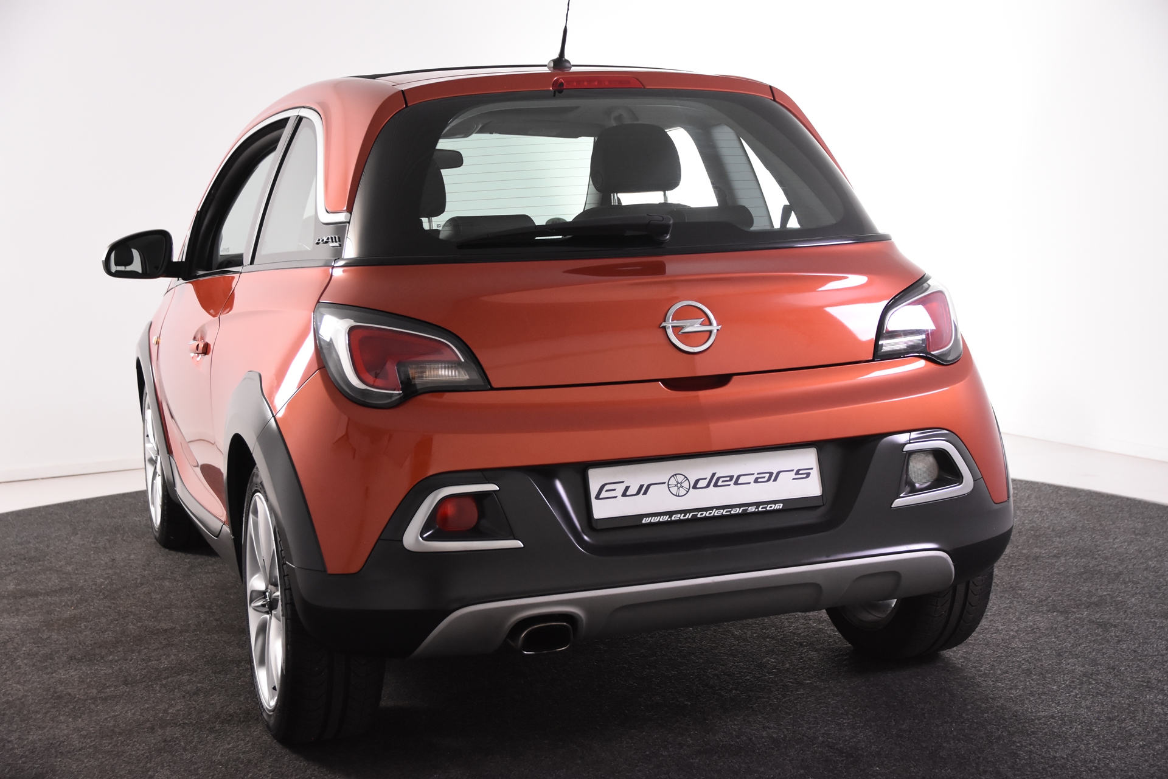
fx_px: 1655
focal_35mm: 51
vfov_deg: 26.5
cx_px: 584
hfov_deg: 38.9
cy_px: 390
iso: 1600
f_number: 5
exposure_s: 1/100
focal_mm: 34
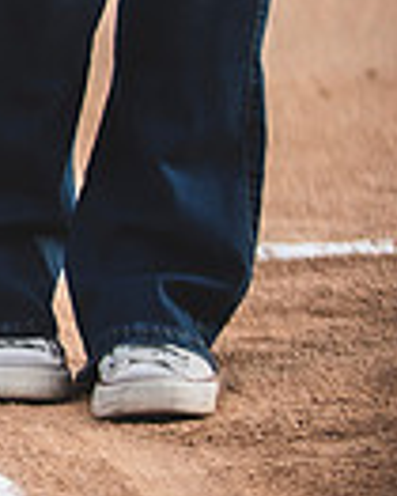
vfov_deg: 4.5
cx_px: -827
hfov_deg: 3.5
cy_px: -235
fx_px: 6293
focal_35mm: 429
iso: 100
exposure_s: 1/400
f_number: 2.8
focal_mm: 90
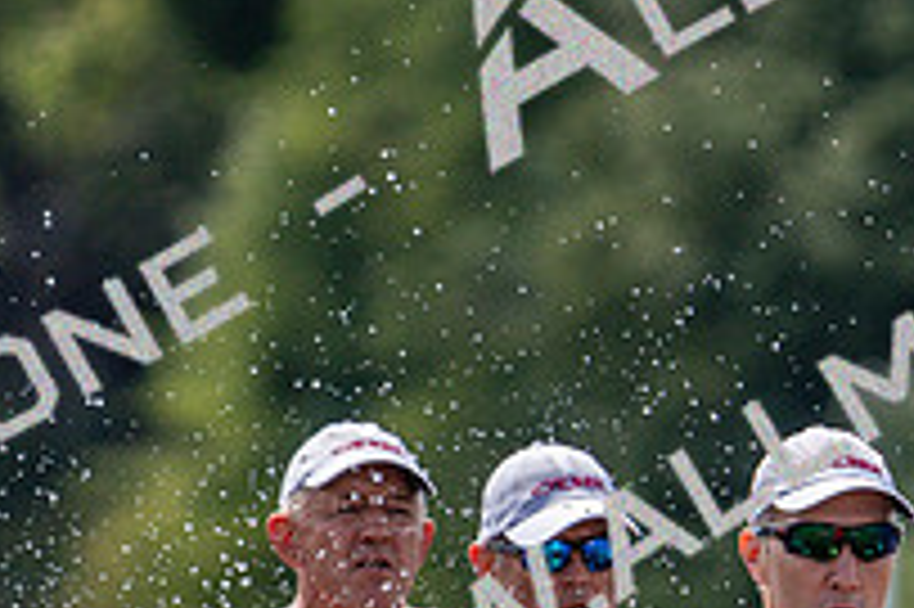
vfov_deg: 1.1
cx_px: 720
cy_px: 831
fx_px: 30619
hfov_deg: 1.7
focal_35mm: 1207
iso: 320
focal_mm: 422
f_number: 6.3
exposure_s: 1/2000
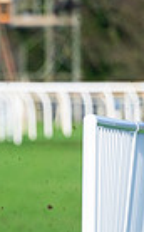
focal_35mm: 931
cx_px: -247
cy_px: 223
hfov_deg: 1.4
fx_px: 5858
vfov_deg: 2.3
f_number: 3.5
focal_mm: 185
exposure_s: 1/4000
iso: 320
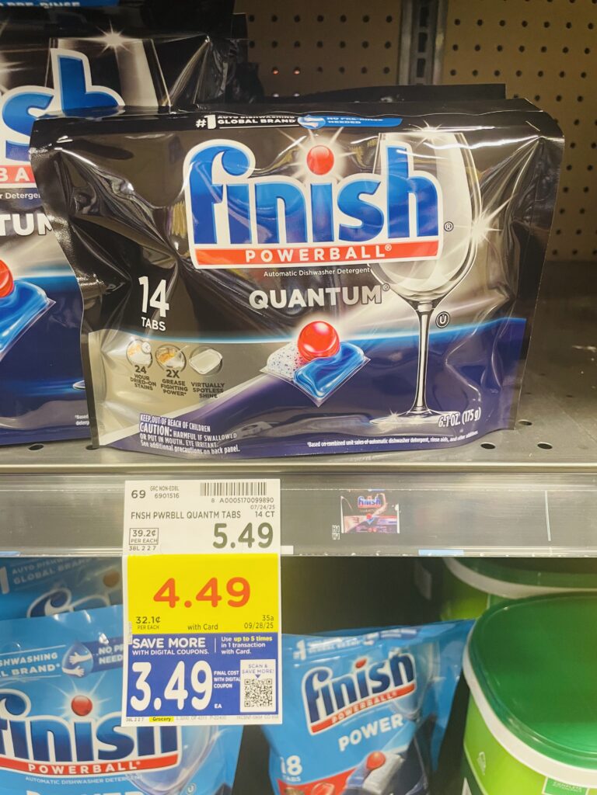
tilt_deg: -22.3
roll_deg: +0.2
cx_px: 298
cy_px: 398
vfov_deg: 67.3
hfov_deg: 53.1
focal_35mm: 26
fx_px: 598
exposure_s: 1/41
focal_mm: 4.2
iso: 125
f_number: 1.6
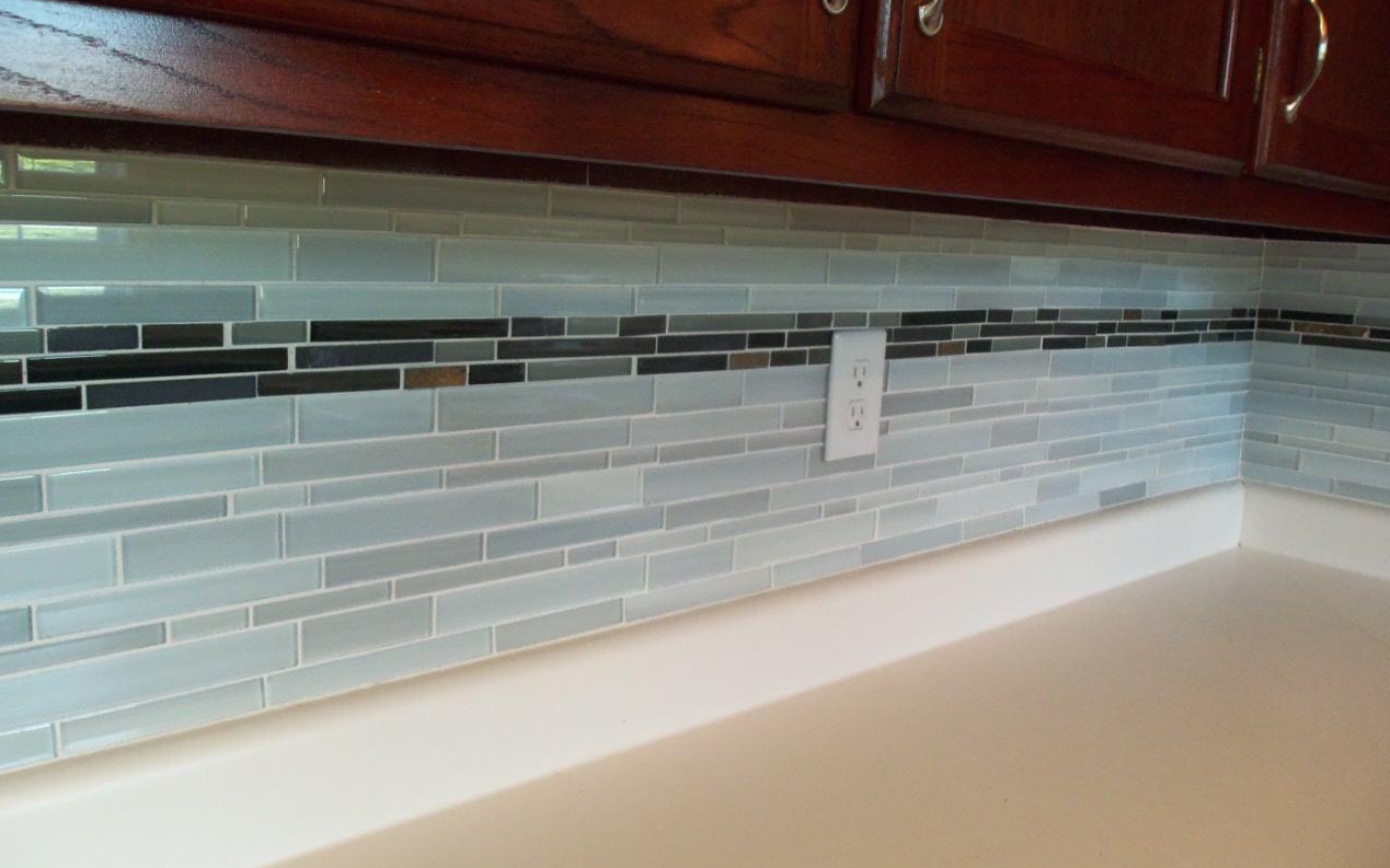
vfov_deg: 40.6
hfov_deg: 61.2
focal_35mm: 31
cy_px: 424
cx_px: 700
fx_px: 1174
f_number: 3.4
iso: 200
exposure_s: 1/30
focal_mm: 5.2
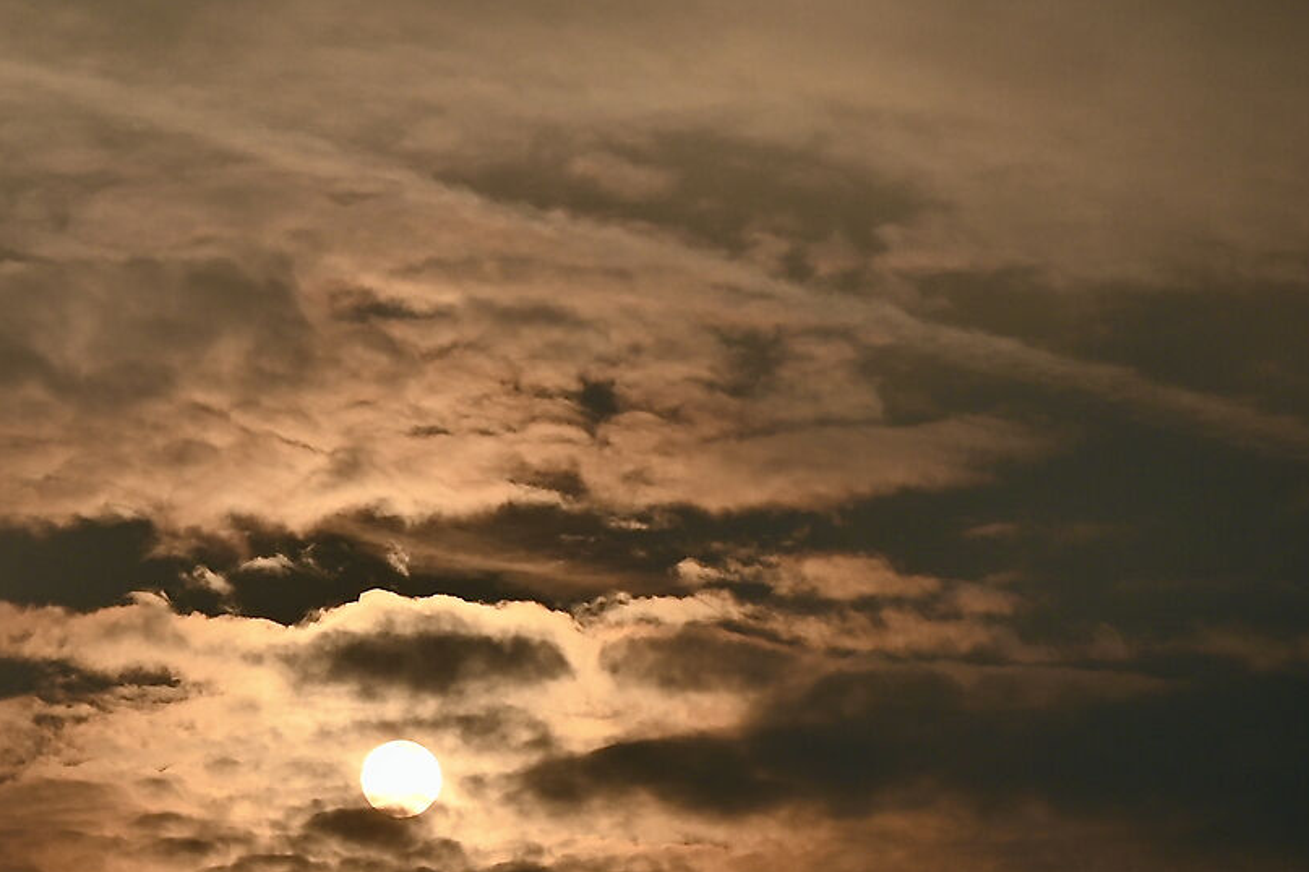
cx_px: -289
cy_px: 723
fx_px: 8108
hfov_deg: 9.1
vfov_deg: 6.2
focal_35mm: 223
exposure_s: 1/3200
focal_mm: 50
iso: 100
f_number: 6.3
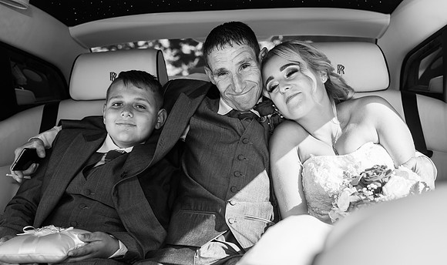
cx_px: 242
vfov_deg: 31.4
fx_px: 470
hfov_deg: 50.9
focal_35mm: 39
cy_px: 104
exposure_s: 1/160
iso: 100
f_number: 3.2
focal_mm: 35
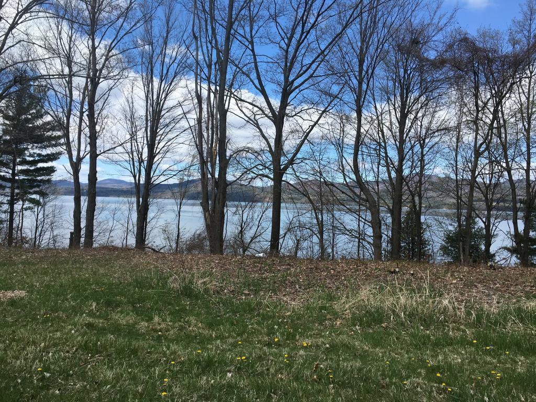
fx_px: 449
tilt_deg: -0.2
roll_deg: -1.3
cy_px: 201
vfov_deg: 48.2
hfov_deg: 61.7
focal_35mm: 29
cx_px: 268
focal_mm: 4.15
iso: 25
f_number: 2.2
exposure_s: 1/1282
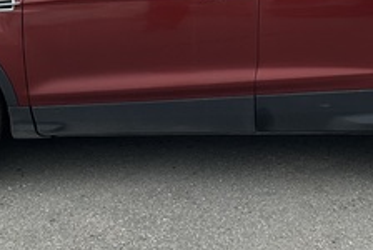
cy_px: -22
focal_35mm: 86
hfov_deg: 23.6
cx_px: 200
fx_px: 892
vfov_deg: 15.5
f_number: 1.8
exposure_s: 1/912
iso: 25
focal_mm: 3
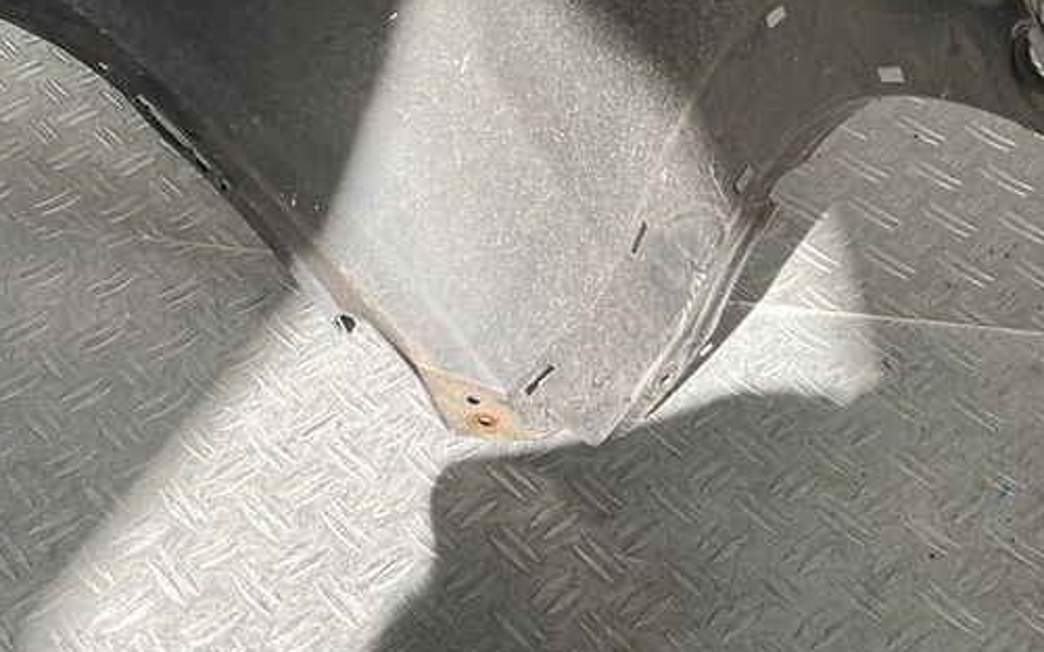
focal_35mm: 62
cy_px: -36
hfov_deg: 31.6
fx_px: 1763
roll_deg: +2.8
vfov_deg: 20.1
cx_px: 129
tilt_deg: -36.5
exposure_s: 1/120
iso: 20
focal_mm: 3
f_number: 1.8
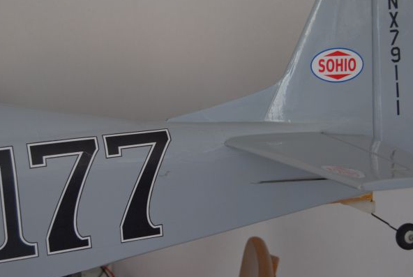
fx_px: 885
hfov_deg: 26.3
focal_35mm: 77
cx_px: 193
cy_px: 127
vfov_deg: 17.8
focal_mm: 38
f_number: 5.6
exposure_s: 1/20
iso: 400
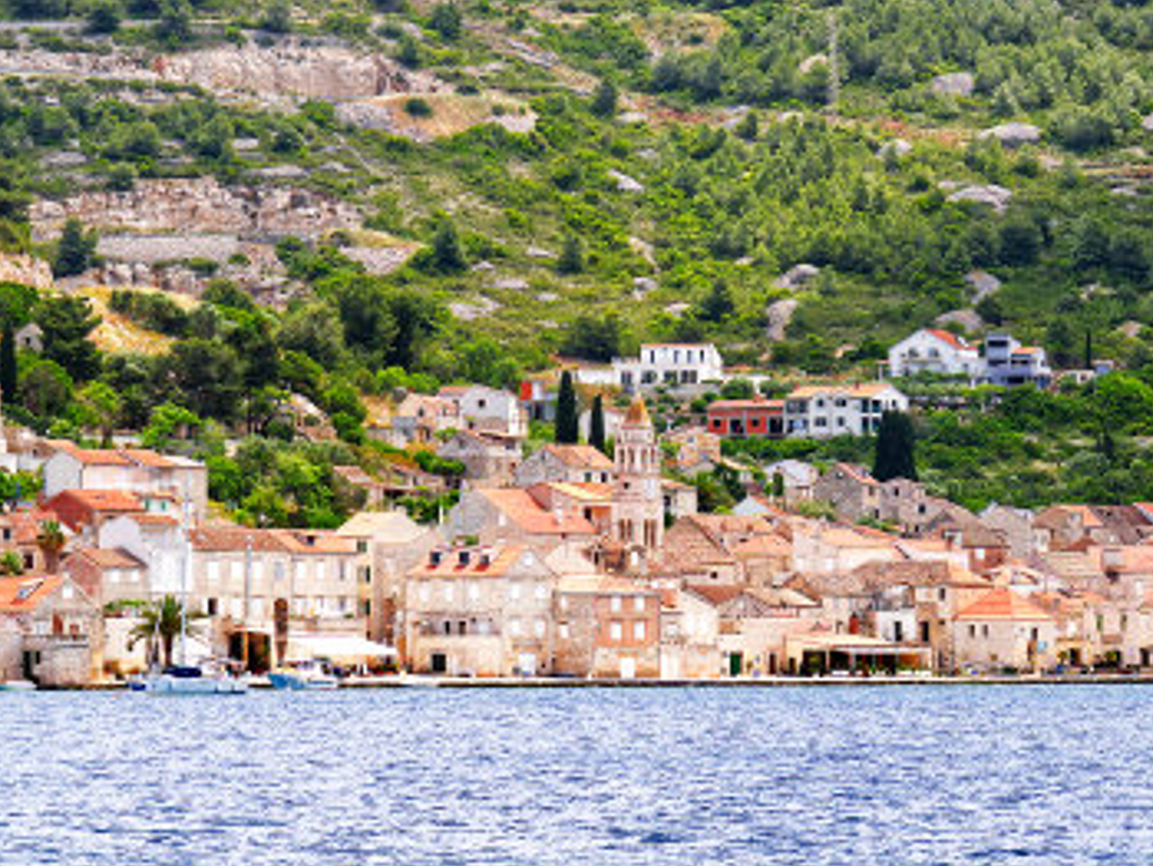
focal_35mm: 177
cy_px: 534
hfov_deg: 11.1
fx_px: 5898
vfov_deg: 8.4
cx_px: 885
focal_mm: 70
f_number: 5
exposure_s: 1/500
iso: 100
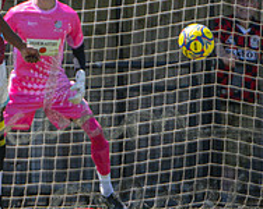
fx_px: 15769
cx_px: -97
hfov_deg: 1.0
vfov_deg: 0.8
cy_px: 70
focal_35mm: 2028
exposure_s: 1/2000
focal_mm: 400
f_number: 4
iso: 400
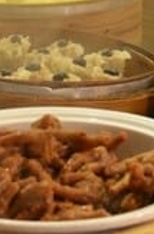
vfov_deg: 11.5
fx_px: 1149
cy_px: 55
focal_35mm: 178
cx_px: -1
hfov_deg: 7.6
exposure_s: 1/60
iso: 2000
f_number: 4
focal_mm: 30
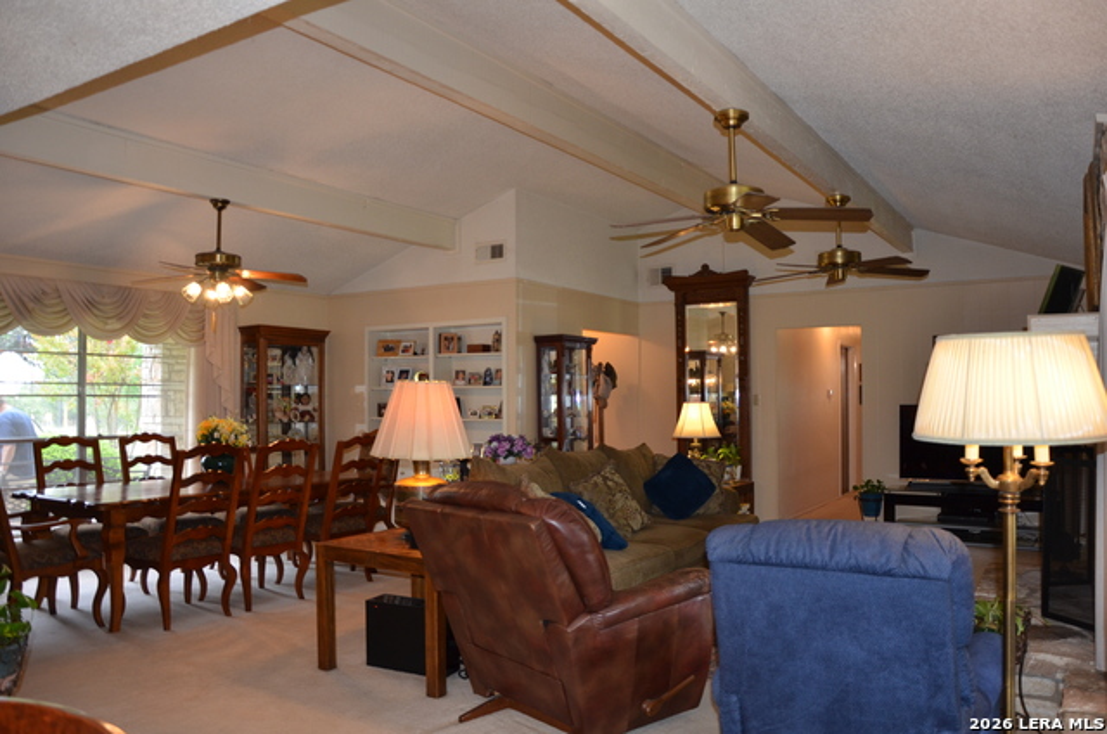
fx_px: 829
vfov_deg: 47.7
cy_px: 367
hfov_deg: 67.5
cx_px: 554
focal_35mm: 27
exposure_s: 1/60
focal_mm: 18
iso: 500
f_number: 3.5
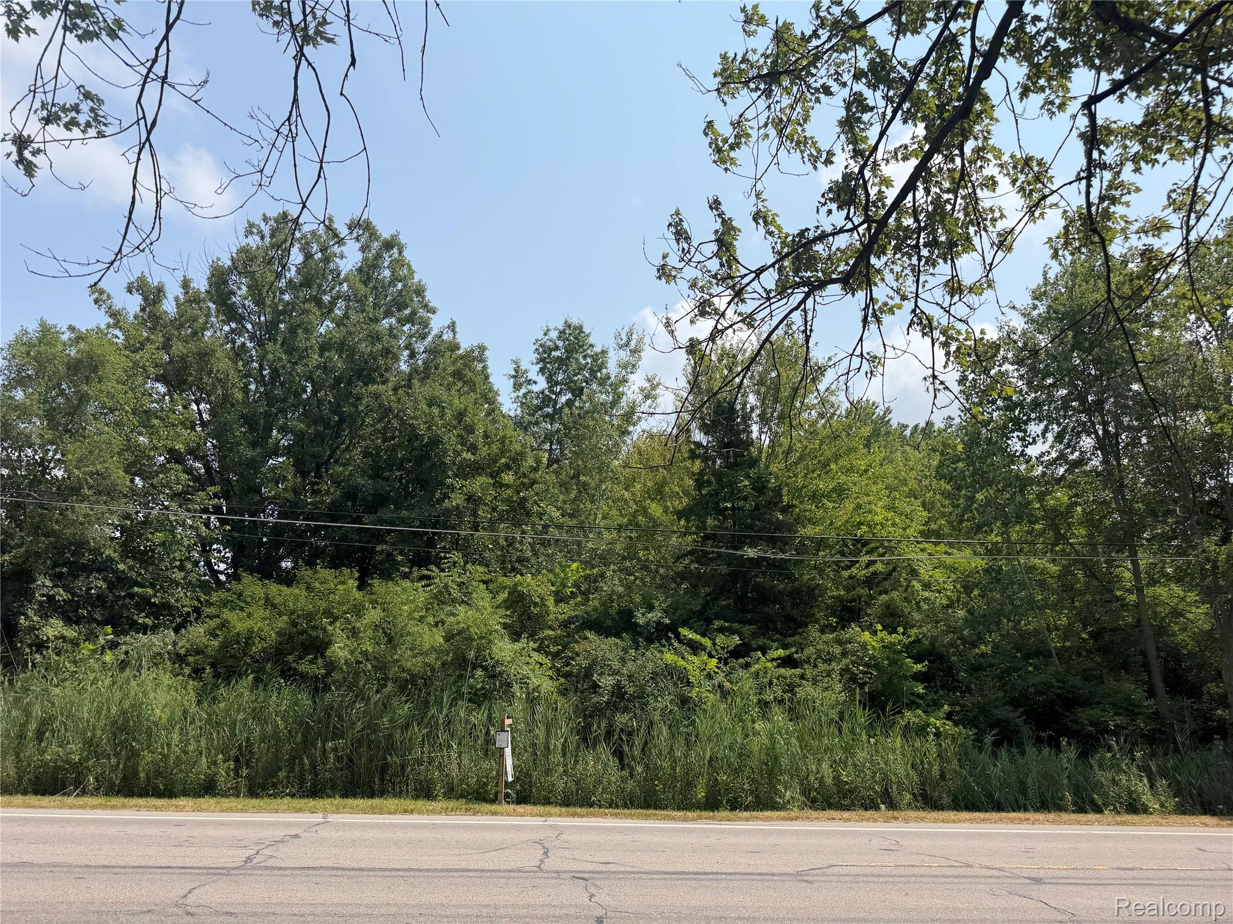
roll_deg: -0.7
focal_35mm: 24
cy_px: 462
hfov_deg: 71.6
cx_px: 616
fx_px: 855
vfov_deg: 56.8
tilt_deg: +15.6
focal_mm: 6.76
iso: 80
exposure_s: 1/6173
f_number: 1.78
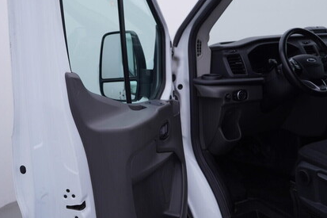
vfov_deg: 27.9
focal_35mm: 48
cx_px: 171
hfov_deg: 41.1
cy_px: 80
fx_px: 436
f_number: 4.5
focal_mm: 24
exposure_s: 1/100
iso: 125
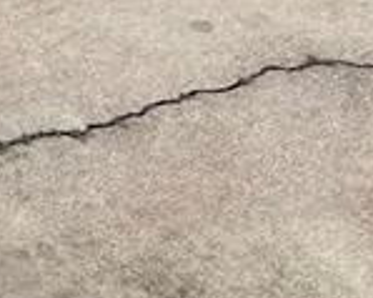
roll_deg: -0.1
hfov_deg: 13.9
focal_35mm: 131
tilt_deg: -7.4
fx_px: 1445
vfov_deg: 9.2
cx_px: -160
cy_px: -626
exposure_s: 1/1164
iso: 32
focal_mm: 5.1
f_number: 1.6
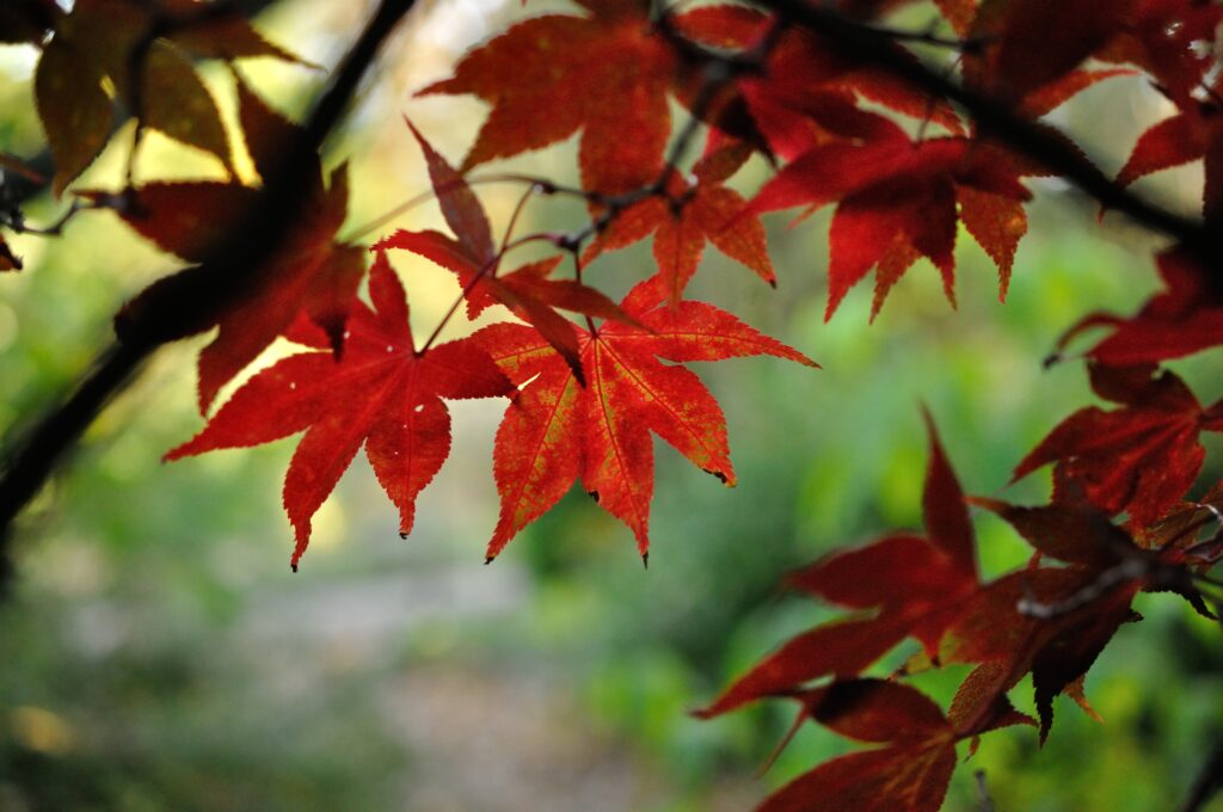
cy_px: 406
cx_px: 612
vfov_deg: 22.6
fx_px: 2036
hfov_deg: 33.4
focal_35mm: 60
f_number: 2.8
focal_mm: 40
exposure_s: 1/500
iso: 1400
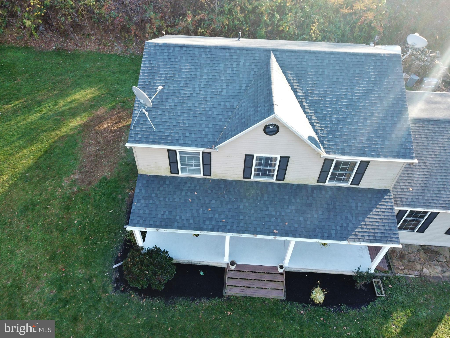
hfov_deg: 67.3
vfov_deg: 53.1
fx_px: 338
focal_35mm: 26
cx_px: 225
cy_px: 169
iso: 170
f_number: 2.2
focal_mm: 4.73
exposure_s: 1/100
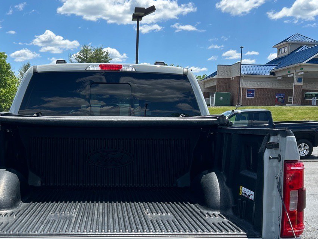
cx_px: 122
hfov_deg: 38.7
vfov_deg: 29.4
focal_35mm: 49
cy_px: 168
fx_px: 450
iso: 50
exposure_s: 1/3077
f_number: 1.5
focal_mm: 5.7
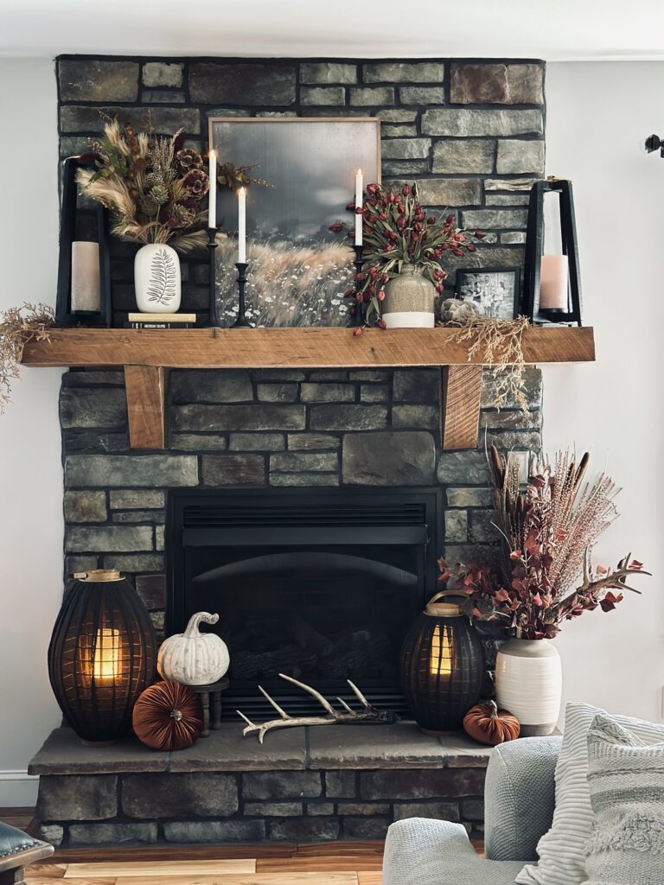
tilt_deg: -0.8
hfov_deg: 30.3
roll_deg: -0.3
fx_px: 1228
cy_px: 442
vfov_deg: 39.7
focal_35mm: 48
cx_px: 332
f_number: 1.78
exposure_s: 1/40
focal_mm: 6.86
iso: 320
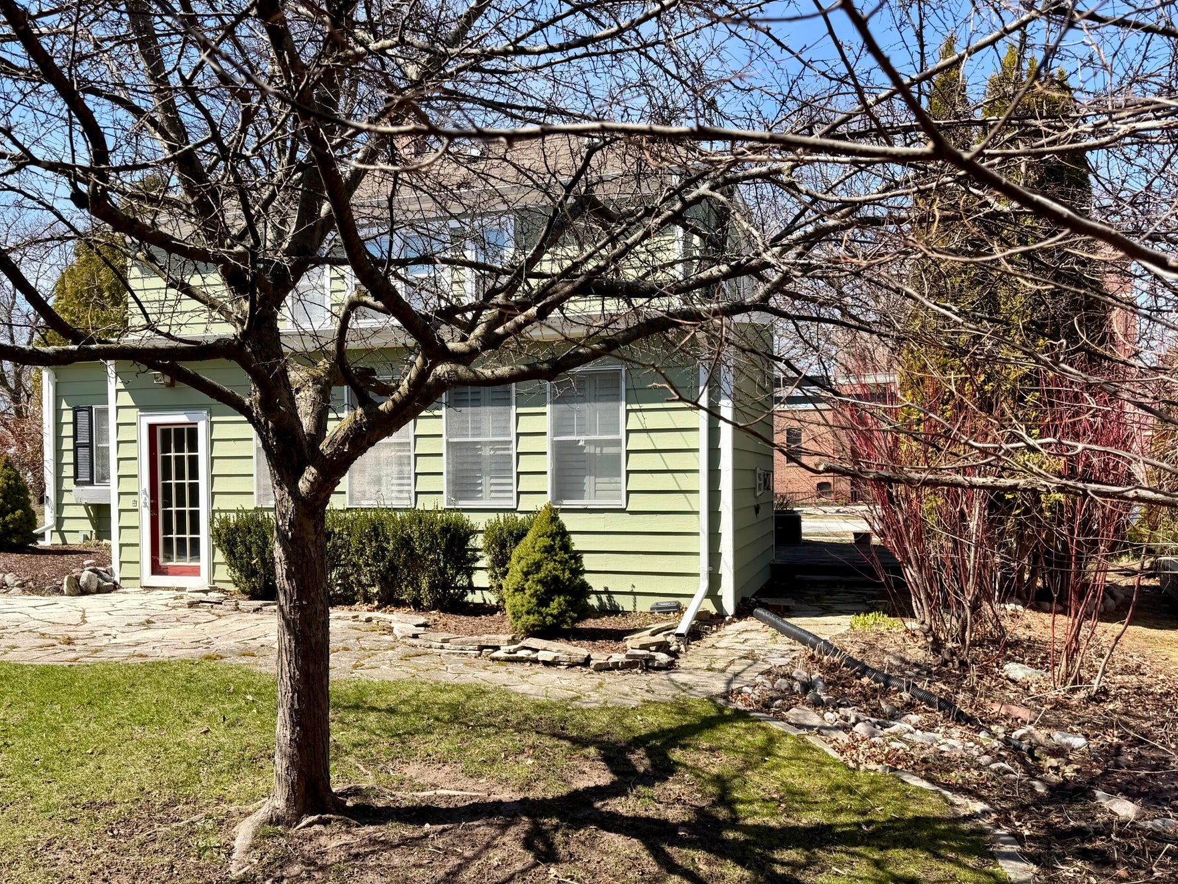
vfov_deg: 48.1
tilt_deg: -1.1
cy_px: 497
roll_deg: +0.9
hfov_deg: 61.5
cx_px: 528
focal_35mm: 29
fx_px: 987
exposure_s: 1/2525
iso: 80
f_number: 1.78
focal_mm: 6.76
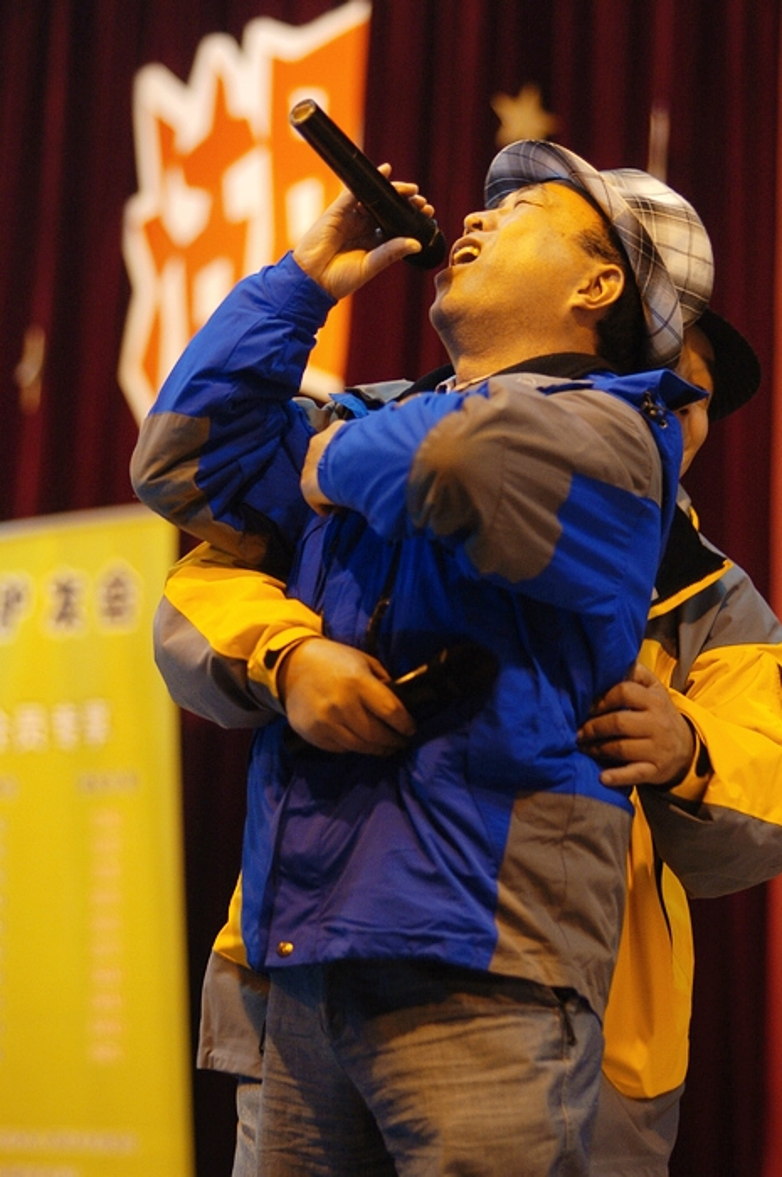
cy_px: 588
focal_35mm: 128
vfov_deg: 16.1
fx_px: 4164
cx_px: 391
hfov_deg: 10.7
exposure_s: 1/50
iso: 320
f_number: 2
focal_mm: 85
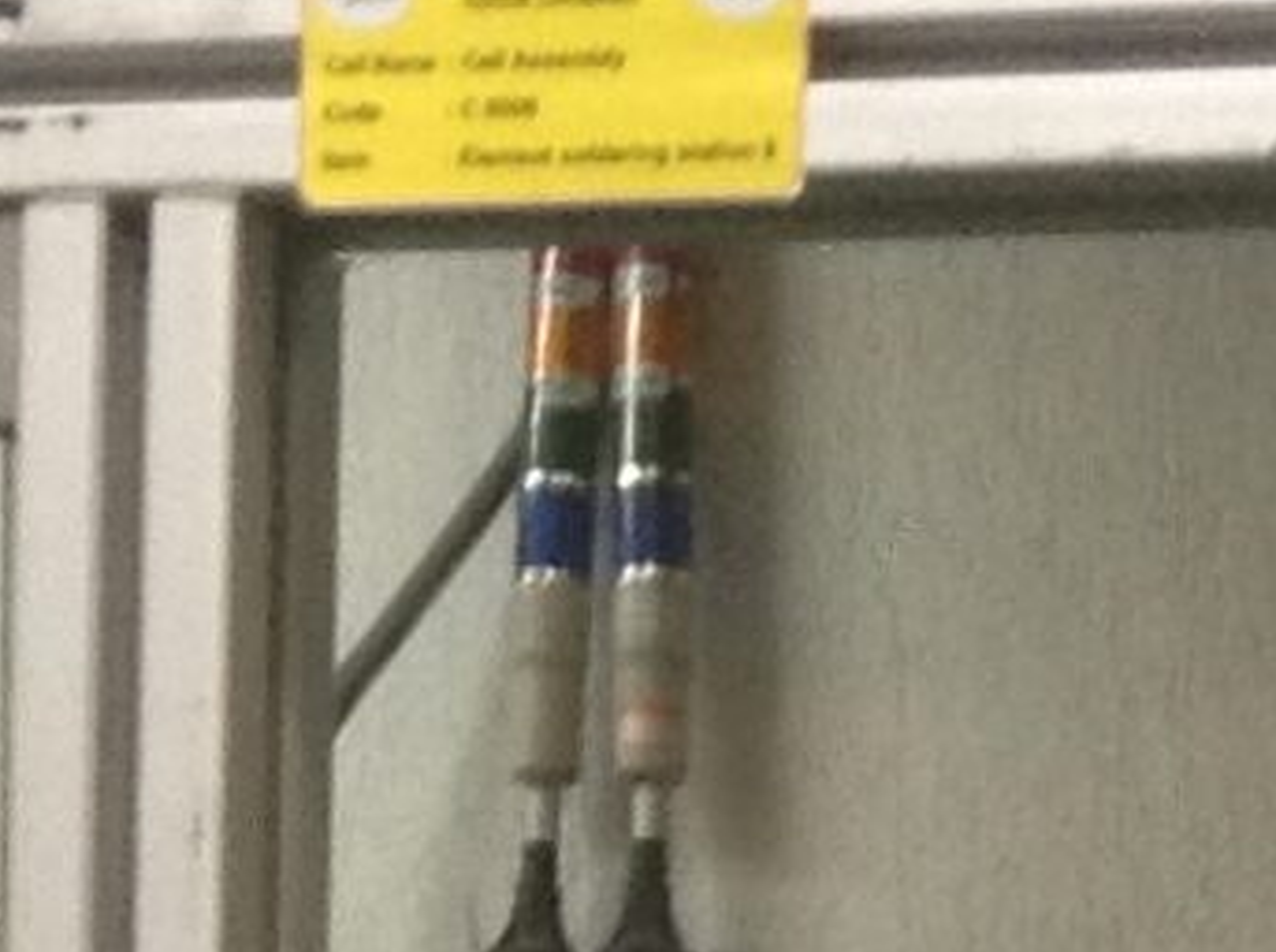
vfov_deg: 5.6
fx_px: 9052
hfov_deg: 7.9
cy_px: 2908
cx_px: 2057
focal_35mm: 246
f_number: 2.4
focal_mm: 3.3
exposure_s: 1/25
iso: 80
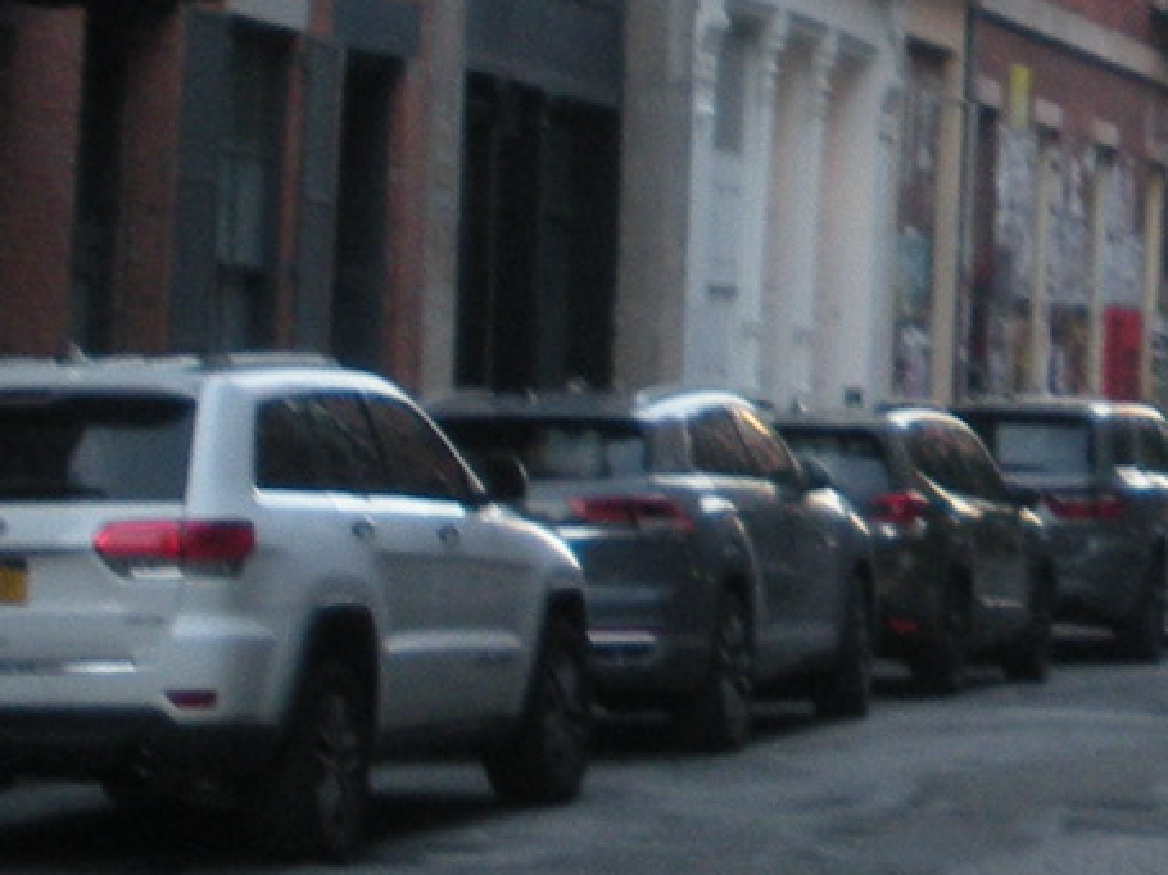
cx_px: 1638
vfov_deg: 9.1
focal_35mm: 162
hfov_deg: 11.8
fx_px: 5465
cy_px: 223
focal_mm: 6.3
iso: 131
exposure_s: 1/60
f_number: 3.5
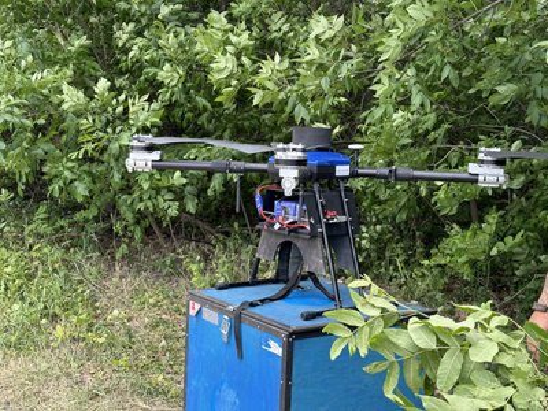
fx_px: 760
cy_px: 206
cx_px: 274
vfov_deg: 30.3
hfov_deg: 39.7
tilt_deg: -5.6
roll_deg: -1.0
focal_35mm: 48
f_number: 1.78
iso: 64
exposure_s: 1/268
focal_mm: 6.86
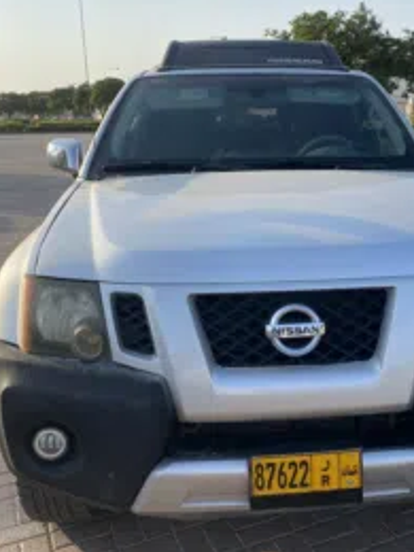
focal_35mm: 40
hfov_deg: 35.4
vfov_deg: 46.6
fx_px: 638
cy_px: 234
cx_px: 291
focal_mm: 4.25
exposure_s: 1/1927
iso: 32
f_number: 1.8
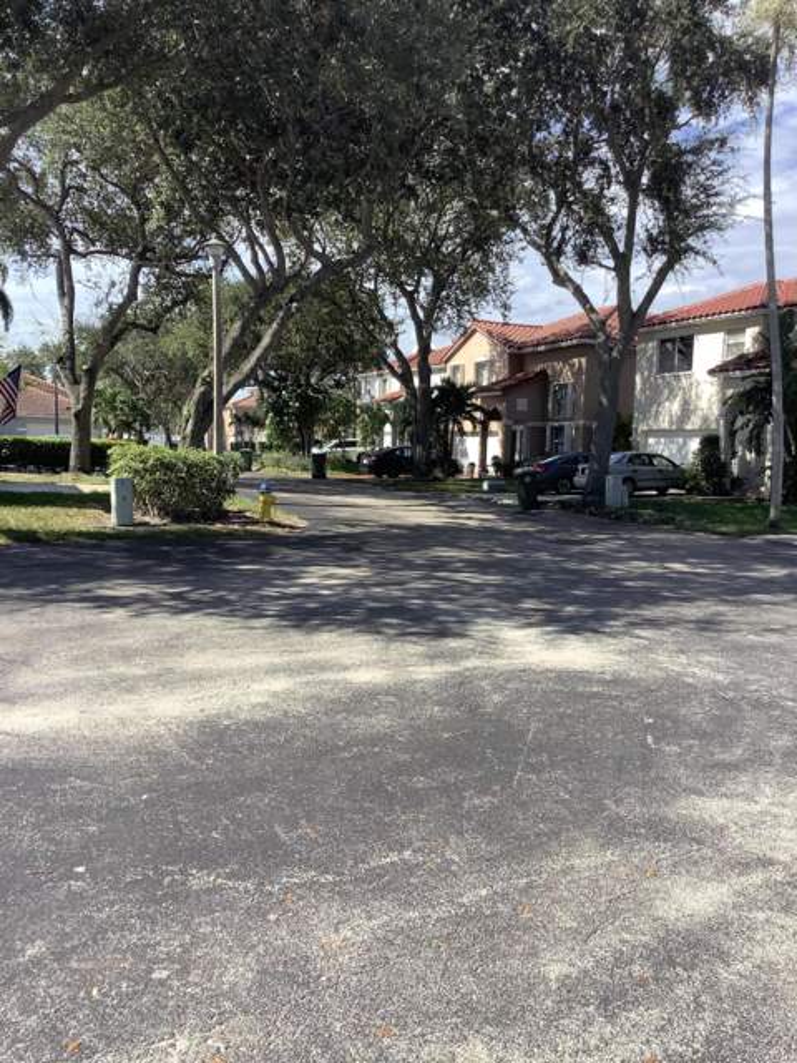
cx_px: 398
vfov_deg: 58.4
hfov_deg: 45.4
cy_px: 532
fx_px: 952
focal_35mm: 31
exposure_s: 1/849
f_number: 2.4
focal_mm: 3.3
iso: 25
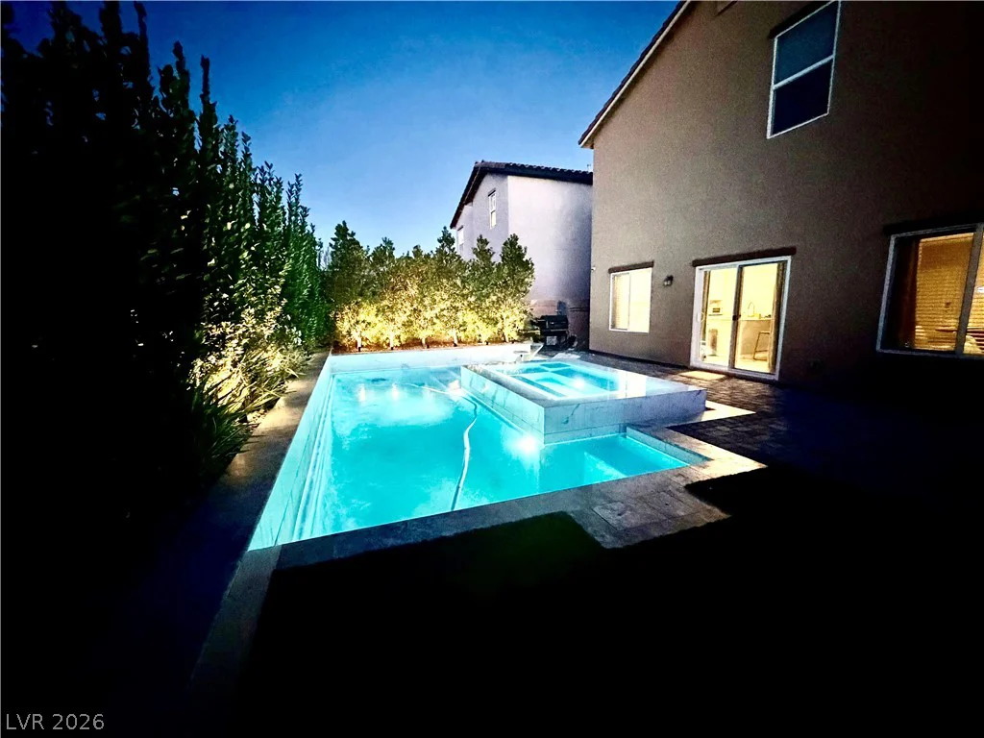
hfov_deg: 102.1
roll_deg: +1.4
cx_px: 492
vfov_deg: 85.7
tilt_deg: -9.9
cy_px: 369
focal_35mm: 14
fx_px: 398
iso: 1600
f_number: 2.2
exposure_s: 1/29
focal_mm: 2.22
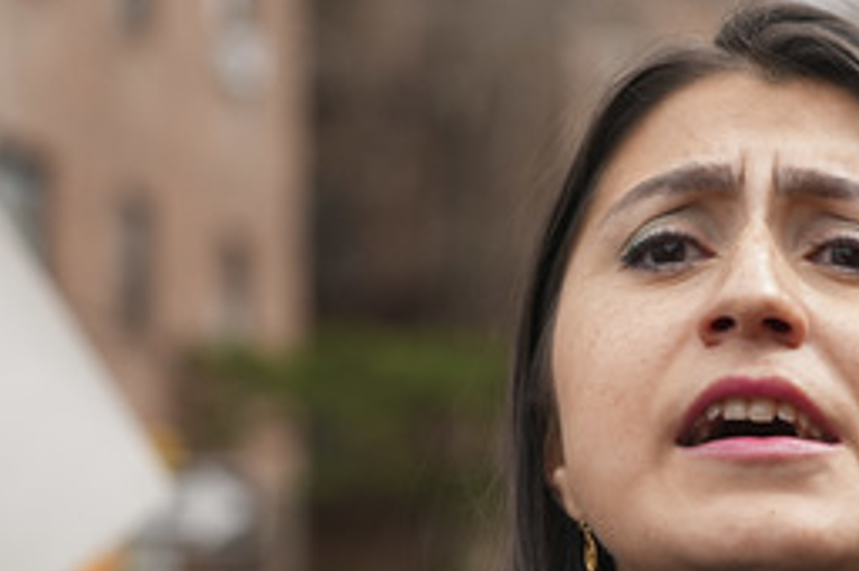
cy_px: 480
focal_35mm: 176
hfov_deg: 11.7
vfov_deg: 7.8
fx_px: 4194
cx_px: 671
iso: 500
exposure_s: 1/1000
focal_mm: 100
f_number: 5.6
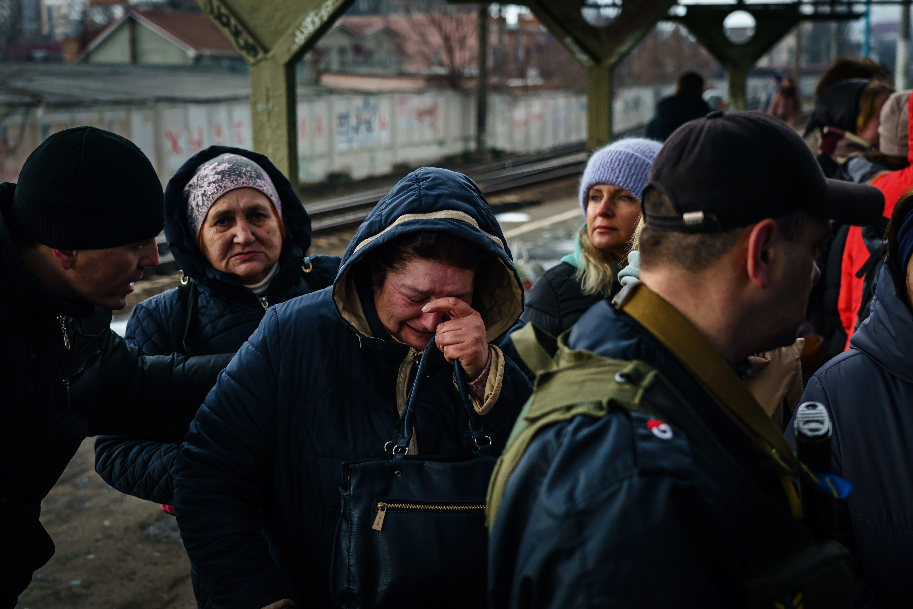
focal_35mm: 51
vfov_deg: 26.5
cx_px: 456
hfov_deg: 38.9
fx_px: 1293
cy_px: 304
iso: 800
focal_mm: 51
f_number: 4
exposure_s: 1/640
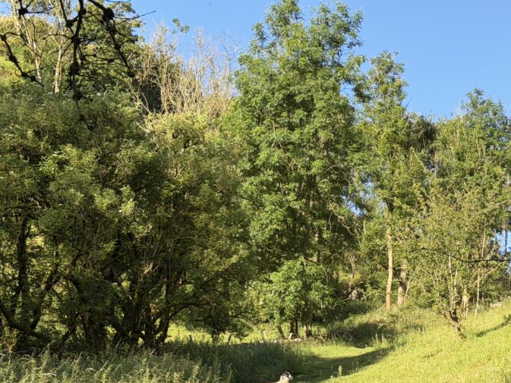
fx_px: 1078
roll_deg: +0.4
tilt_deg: +15.1
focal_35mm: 73
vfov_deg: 20.0
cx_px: 330
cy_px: 280
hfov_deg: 26.6
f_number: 1.78
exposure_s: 1/1203
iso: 64
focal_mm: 6.76
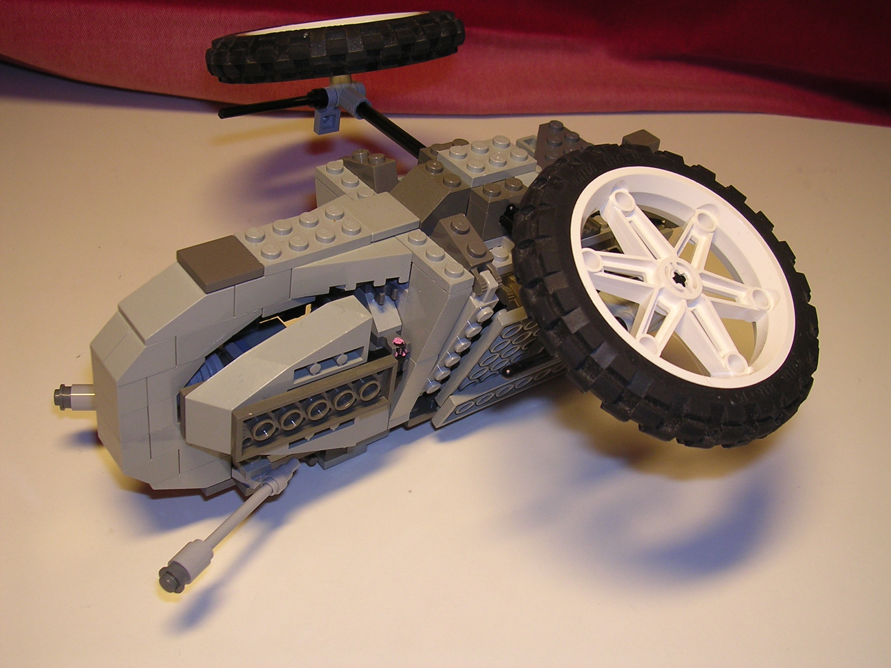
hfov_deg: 45.8
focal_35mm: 41
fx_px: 1055
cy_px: 334
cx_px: 446
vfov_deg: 35.1
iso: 100
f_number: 2.9
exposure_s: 1/30
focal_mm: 6.2
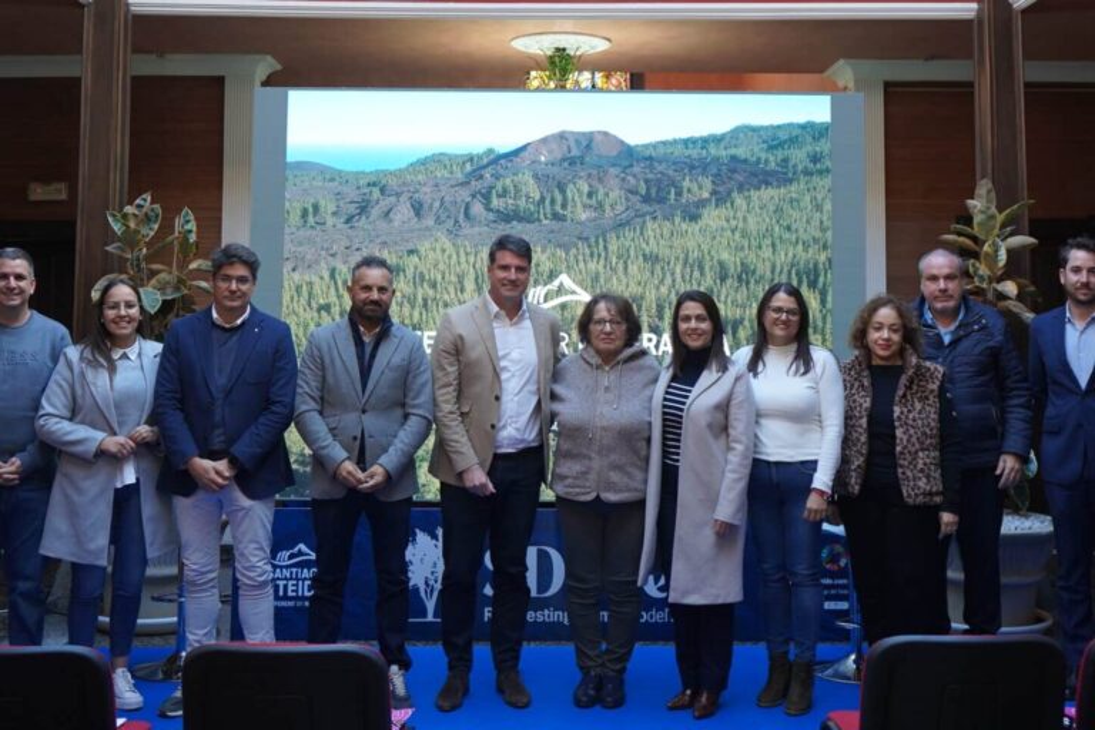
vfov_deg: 45.0
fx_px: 882
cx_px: 548
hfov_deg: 63.7
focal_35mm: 29
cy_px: 365
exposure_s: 1/160
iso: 1250
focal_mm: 29
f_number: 4
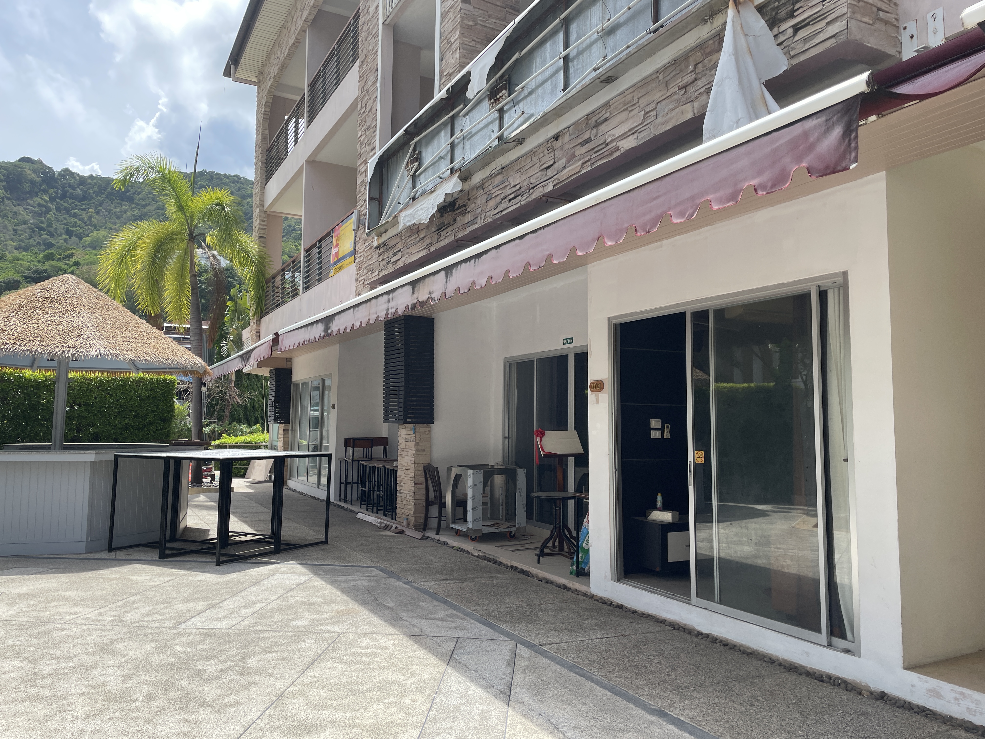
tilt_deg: +5.9
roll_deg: +1.2
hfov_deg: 67.3
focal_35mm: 26
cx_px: 492
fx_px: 740
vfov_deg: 53.1
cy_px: 370
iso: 32
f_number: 1.6
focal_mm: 4.2
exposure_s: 1/1335
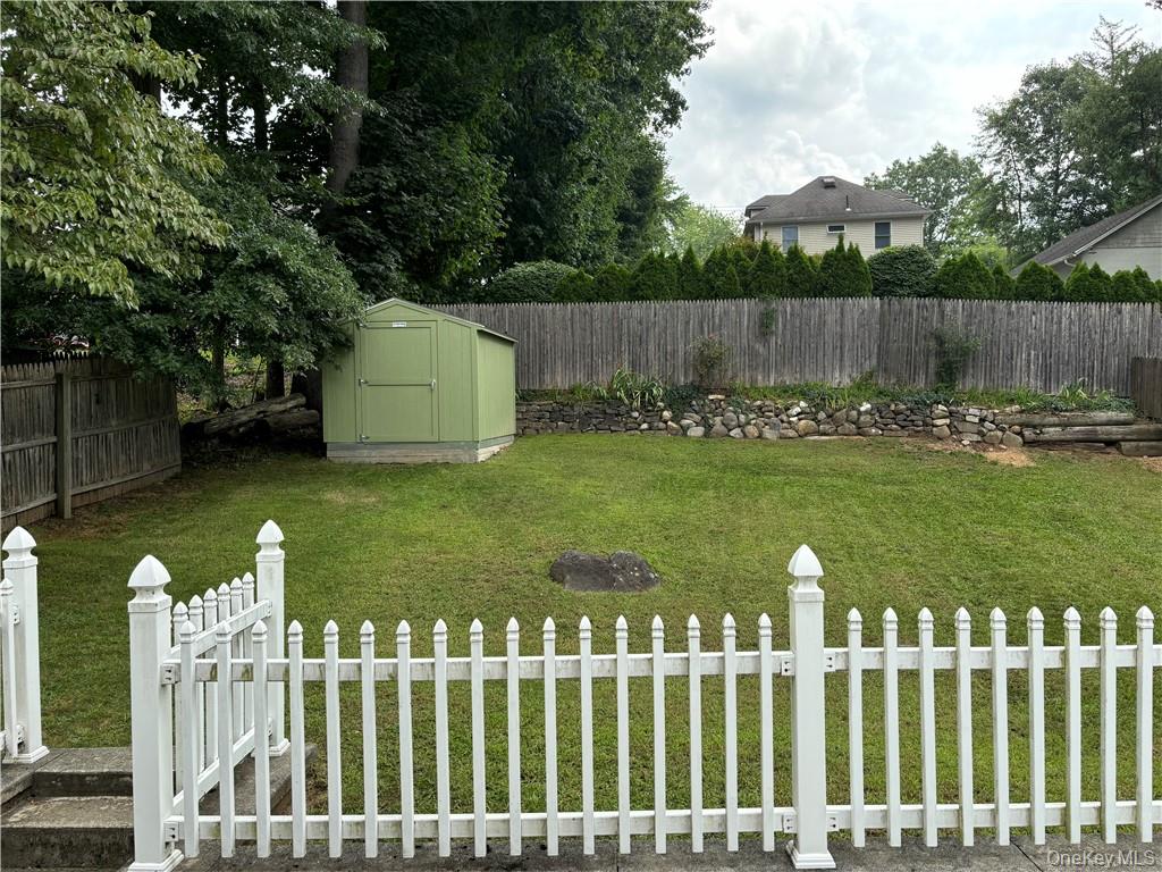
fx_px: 873
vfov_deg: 53.1
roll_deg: +0.7
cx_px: 581
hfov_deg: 67.3
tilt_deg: -0.9
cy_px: 436
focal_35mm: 26
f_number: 1.6
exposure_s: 1/1007
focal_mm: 5.96
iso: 50
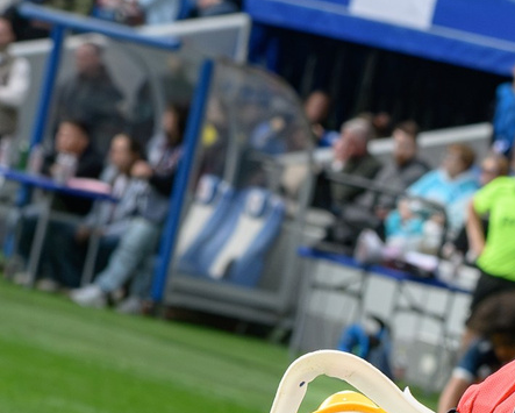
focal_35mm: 620
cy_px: 769
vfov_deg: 2.5
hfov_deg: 3.1
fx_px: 9456
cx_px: 1130
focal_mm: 112
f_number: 7.1
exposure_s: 1/1600
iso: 2200
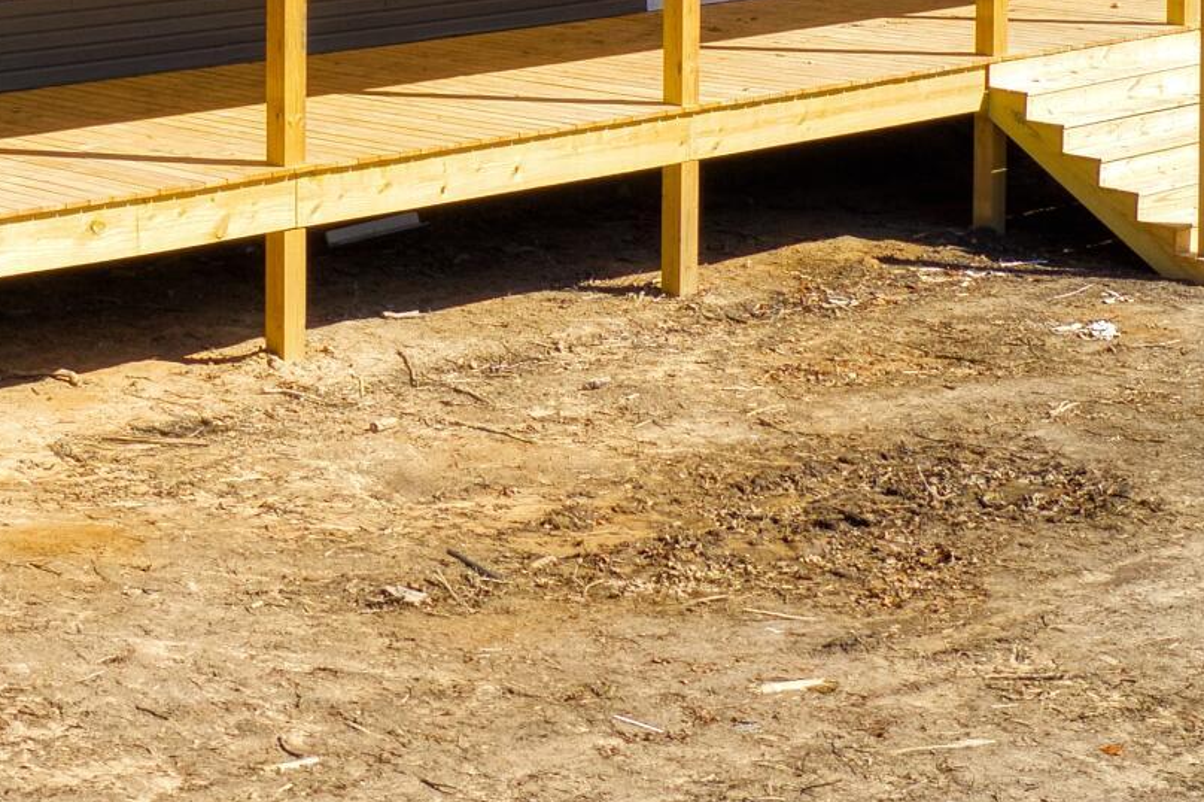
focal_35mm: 104
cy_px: -282
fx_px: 3477
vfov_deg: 12.7
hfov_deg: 19.3
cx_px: 127
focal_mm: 10.26
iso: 400
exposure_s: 1/80
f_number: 4.5
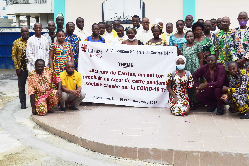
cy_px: 83
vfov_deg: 23.8
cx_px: 124
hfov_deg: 35.1
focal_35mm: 57
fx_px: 394
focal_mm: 38
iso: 400
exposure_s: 1/160
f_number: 9
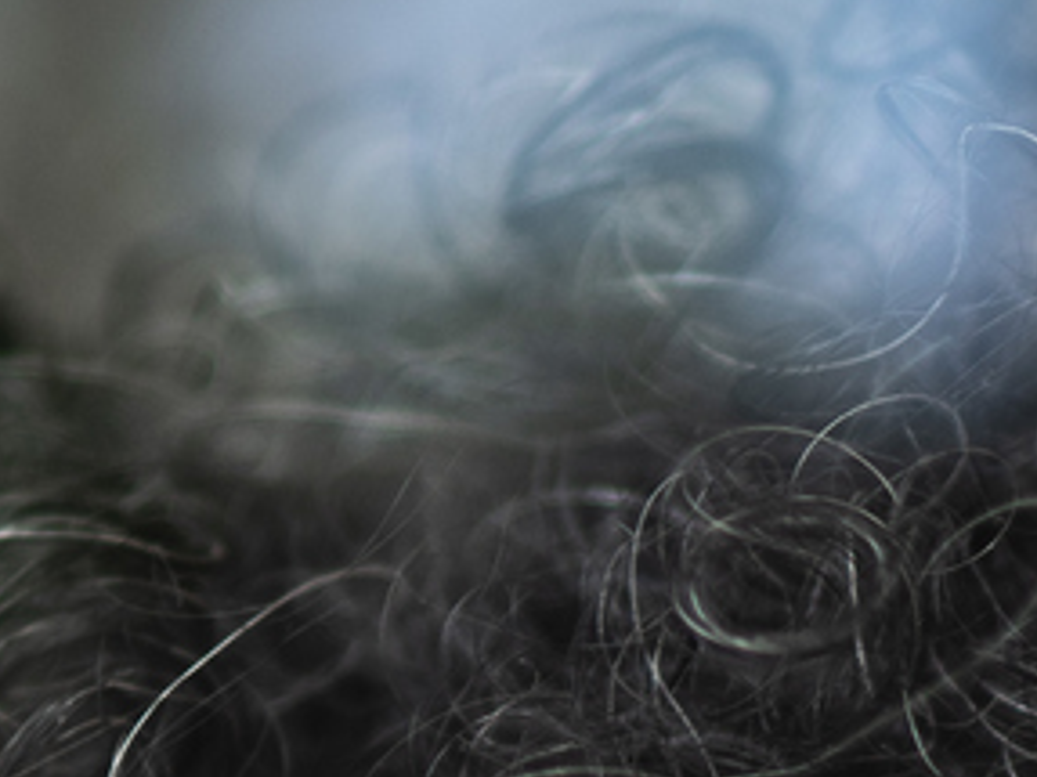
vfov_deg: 5.7
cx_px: -878
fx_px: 7456
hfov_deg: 7.7
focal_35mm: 249
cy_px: 1980
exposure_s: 1/500
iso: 100
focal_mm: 35
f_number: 1.4
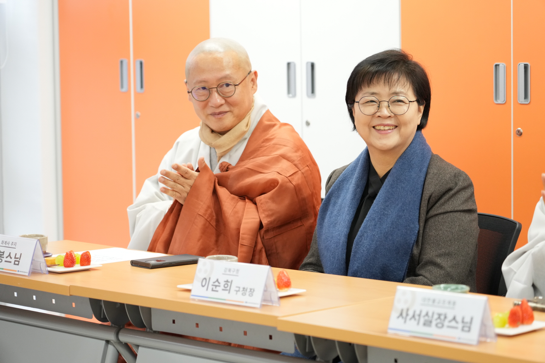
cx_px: 272
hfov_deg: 19.5
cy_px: 182
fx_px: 1589
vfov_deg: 13.0
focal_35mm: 105
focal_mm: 105
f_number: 4
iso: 2000
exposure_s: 1/160
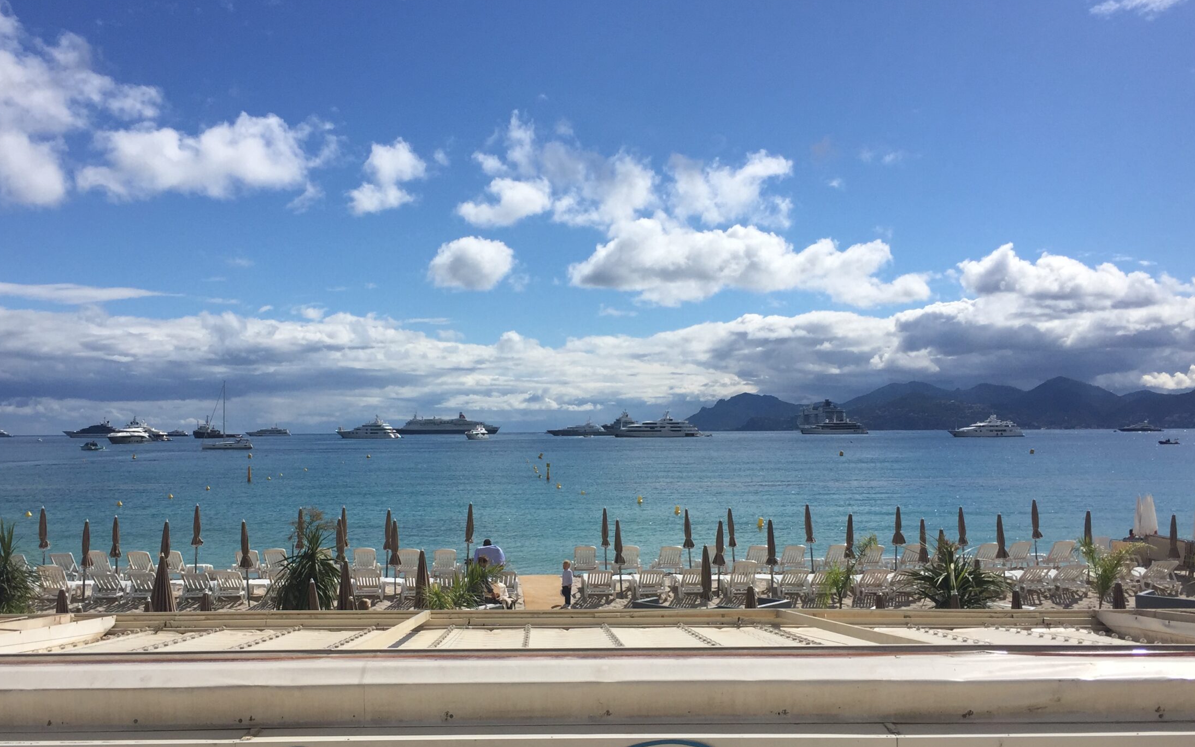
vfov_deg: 35.2
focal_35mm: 36
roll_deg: +0.7
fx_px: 1172
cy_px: 456
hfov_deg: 53.9
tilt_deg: -0.4
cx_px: 546
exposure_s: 1/5650
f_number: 2.2
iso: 32
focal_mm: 4.15
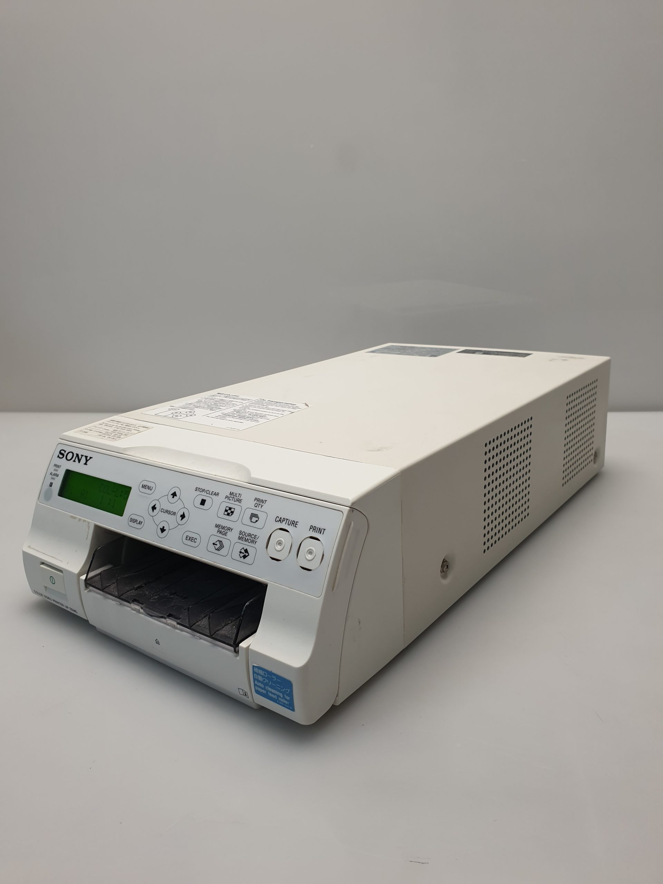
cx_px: 332
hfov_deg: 53.1
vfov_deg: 67.3
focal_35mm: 26
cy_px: 442
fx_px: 664
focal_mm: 4.3
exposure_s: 1/100
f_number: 2.4
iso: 100
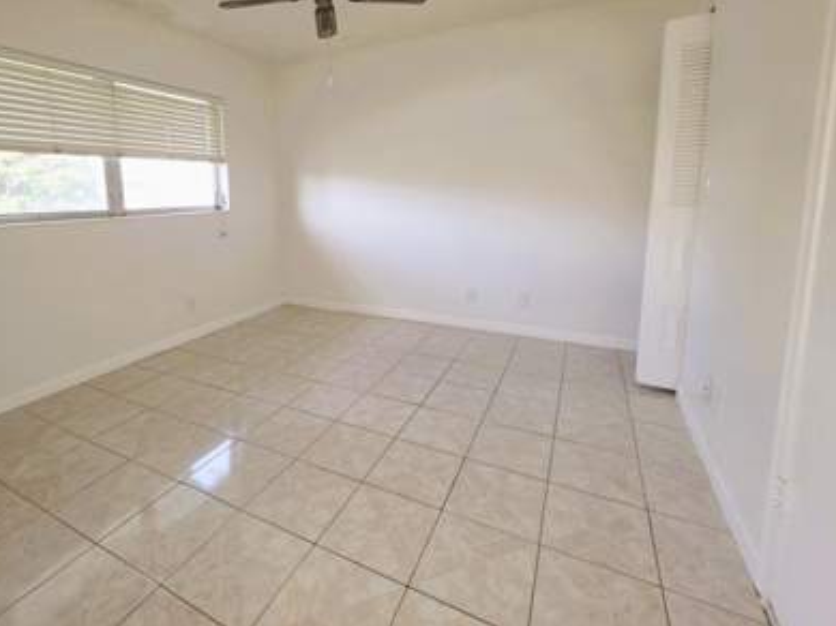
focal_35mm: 16
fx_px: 386
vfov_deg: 76.9
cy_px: 243
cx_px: 367
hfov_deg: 94.1
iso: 125
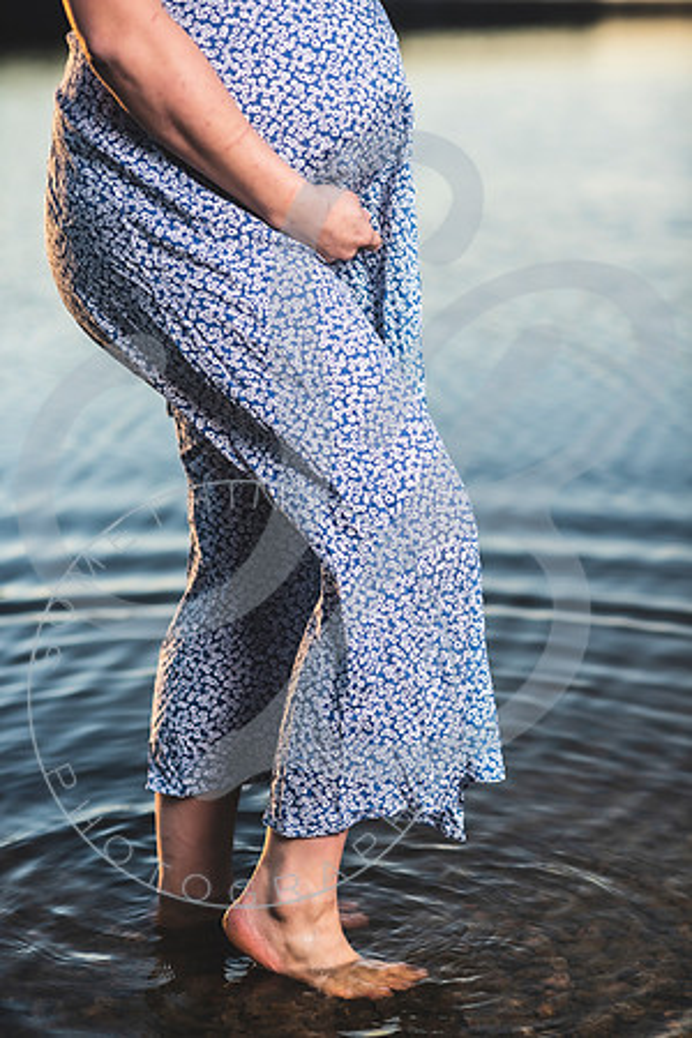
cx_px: 346
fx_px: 2451
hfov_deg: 16.1
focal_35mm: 85
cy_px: 519
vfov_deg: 23.9
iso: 100
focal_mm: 85
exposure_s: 1/800
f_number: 2.8
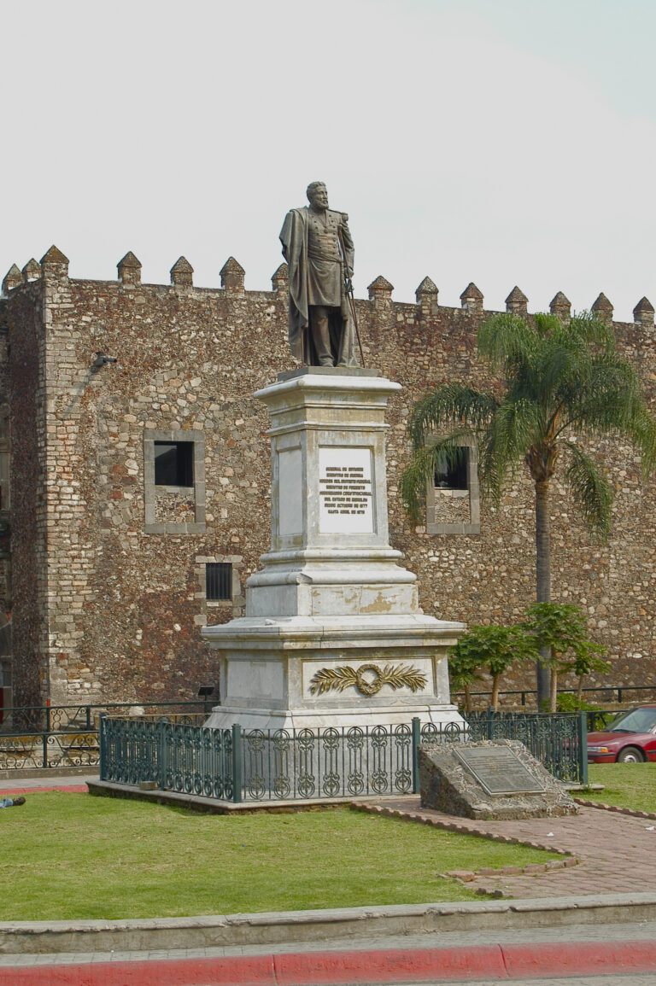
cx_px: 328
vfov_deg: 26.0
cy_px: 493
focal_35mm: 78
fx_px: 2136
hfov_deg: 17.5
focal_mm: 52
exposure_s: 1/200
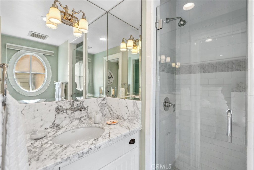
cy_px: 85
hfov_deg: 96.7
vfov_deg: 73.8
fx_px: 113
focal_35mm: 16
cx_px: 127
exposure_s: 1/50
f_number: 9
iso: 320
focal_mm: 16
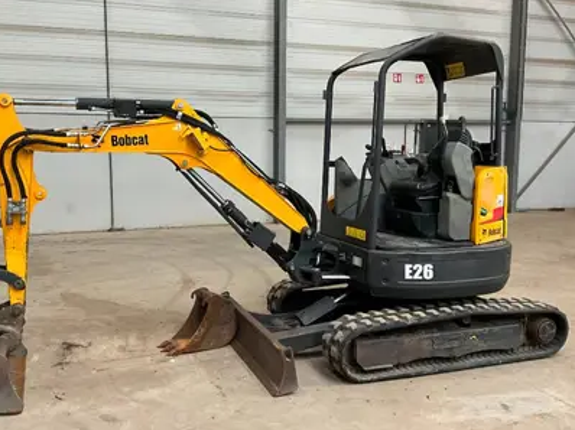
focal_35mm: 35
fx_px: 581
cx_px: 253
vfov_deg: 40.7
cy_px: 218
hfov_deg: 52.5
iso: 125
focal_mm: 3
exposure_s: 1/60
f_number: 1.8
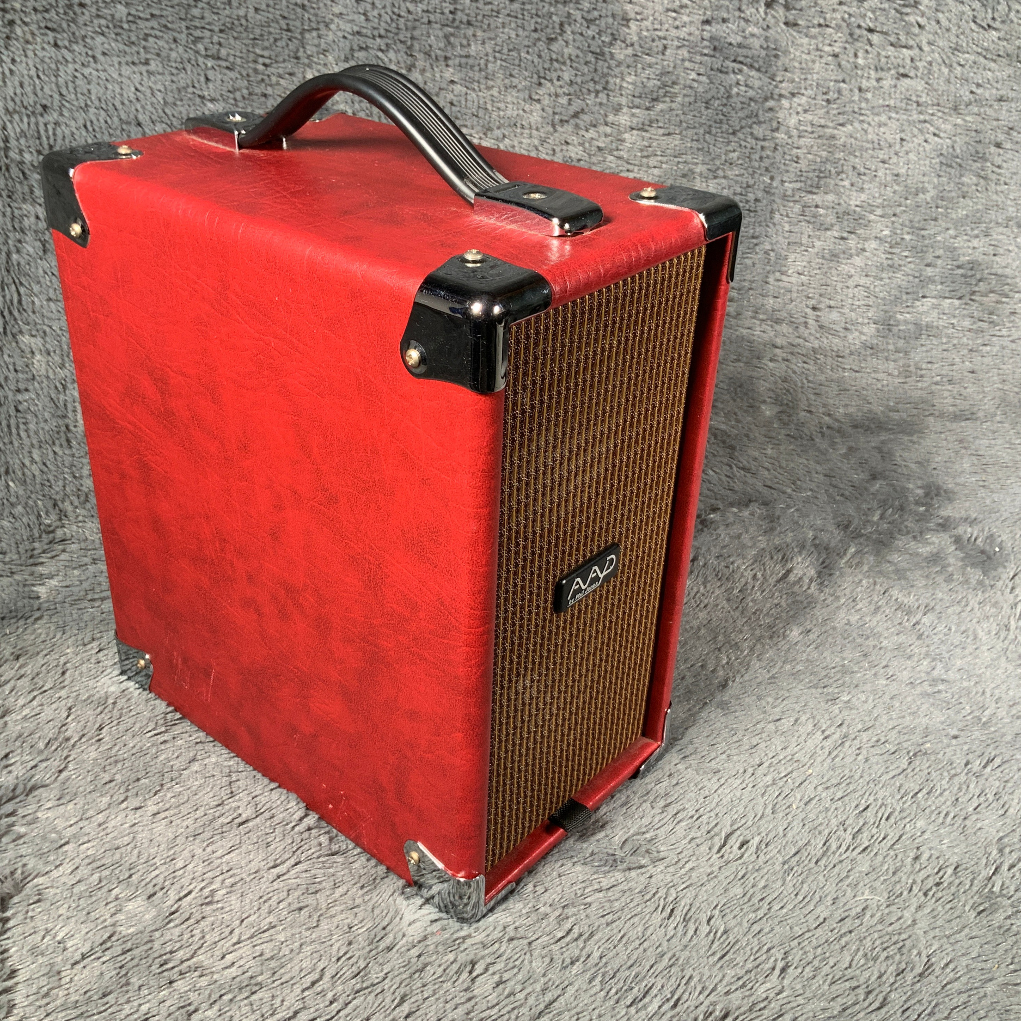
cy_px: 505
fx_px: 1168
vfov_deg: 47.2
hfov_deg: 47.1
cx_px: 450
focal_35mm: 35
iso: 50
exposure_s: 1/50
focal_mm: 3
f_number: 1.8
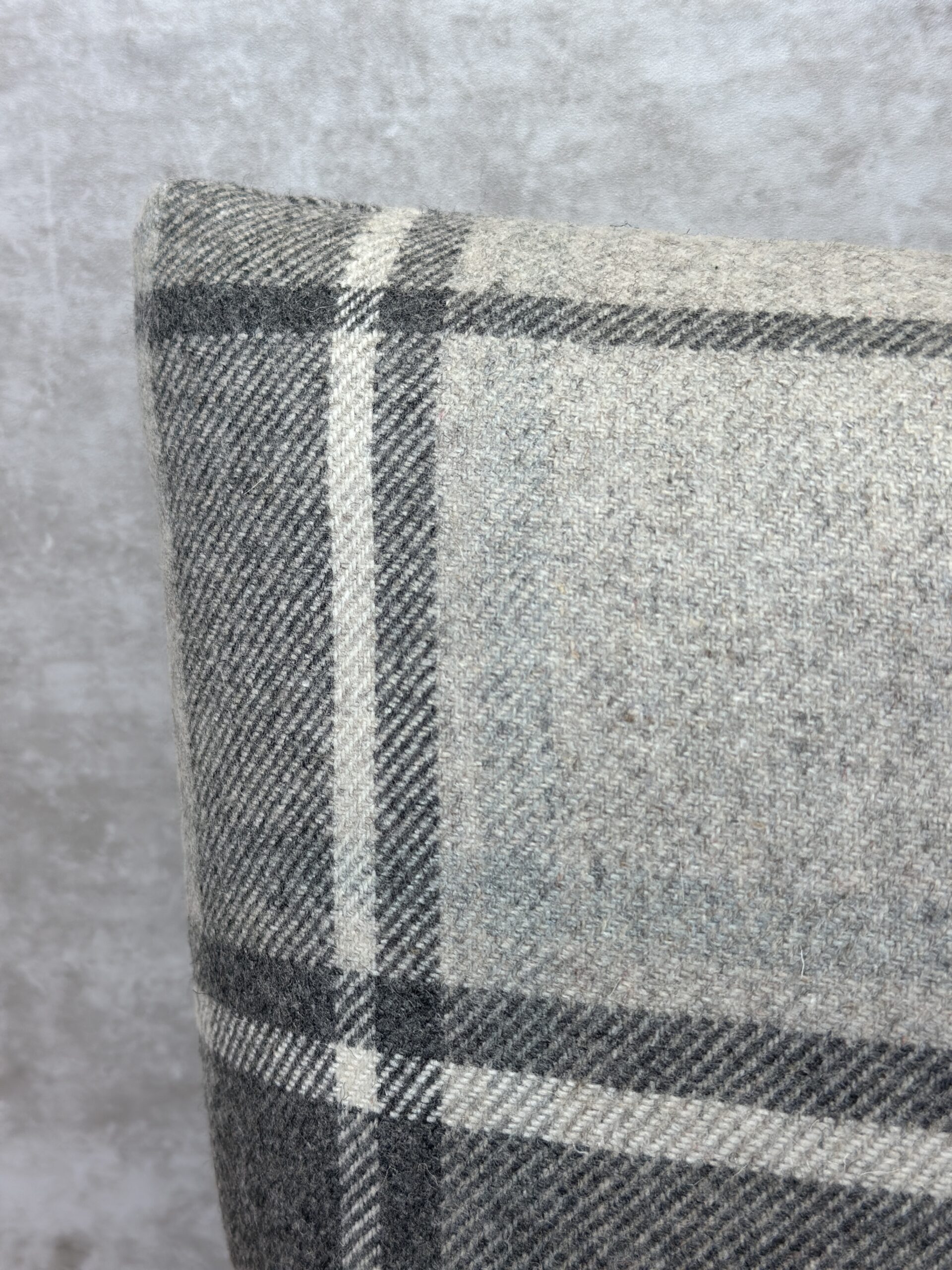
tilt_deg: -17.3
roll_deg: +2.2
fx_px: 1760
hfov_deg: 30.3
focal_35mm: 48
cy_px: 635
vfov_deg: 39.7
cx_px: 476
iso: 80
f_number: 1.78
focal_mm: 6.86
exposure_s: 1/241
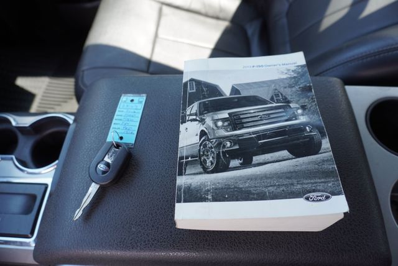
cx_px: 199
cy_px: 133
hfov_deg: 73.7
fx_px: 266
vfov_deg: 53.2
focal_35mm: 24
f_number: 4
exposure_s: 1/60
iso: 125
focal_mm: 16
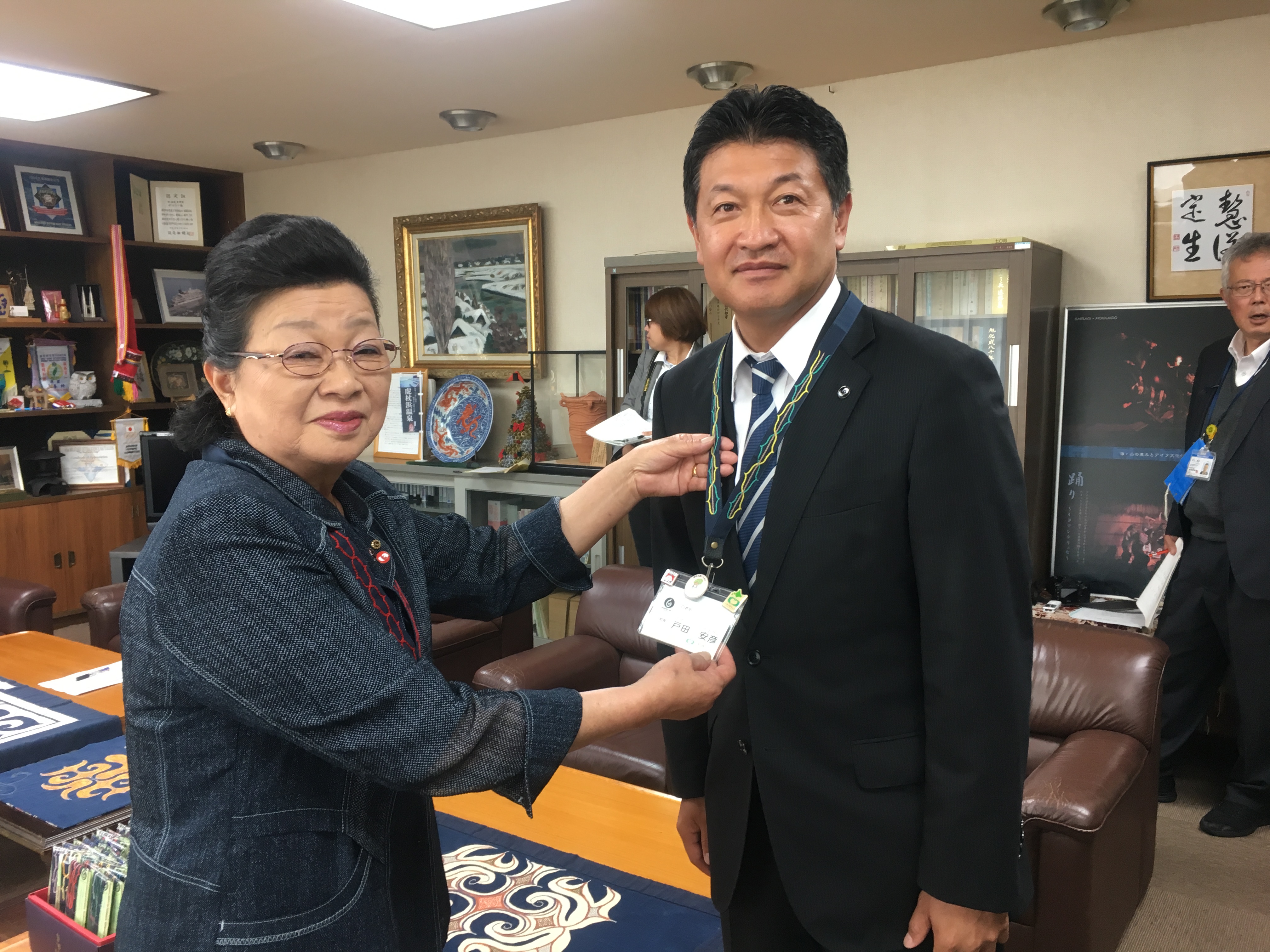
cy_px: 476
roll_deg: +0.2
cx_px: 635
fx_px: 1064
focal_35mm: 29
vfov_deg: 48.2
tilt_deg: -6.2
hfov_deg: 61.7
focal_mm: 4.15
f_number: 2.2
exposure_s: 1/33
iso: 80
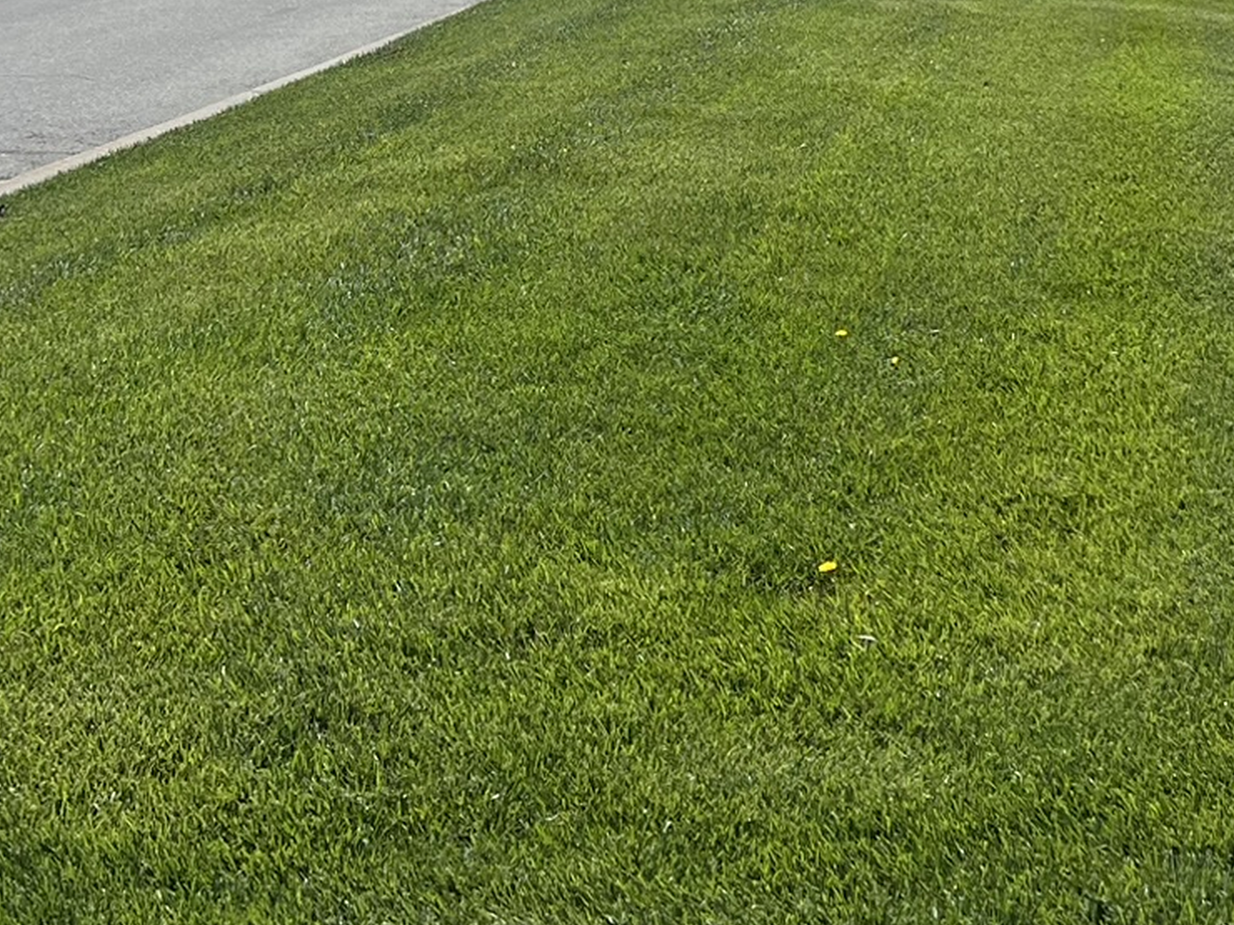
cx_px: 779
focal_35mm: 72
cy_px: -307
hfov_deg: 26.9
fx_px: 2567
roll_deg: -0.5
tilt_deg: +2.4
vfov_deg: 18.8
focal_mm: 5.7
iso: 50
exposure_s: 1/9434
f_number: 1.5
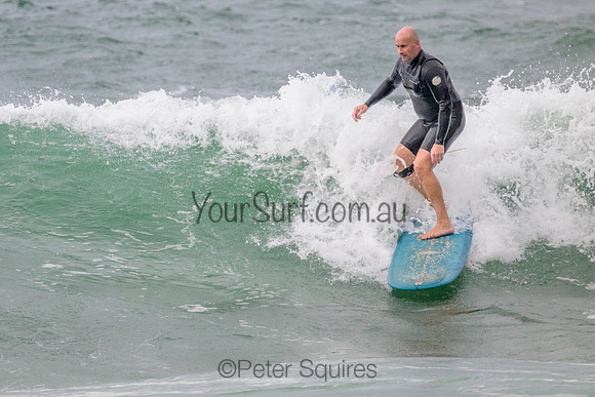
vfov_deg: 1.3
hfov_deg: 1.9
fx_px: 17976
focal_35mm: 1087
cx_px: 191
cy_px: 134
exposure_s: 1/2000
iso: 1800
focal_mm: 800
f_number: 11
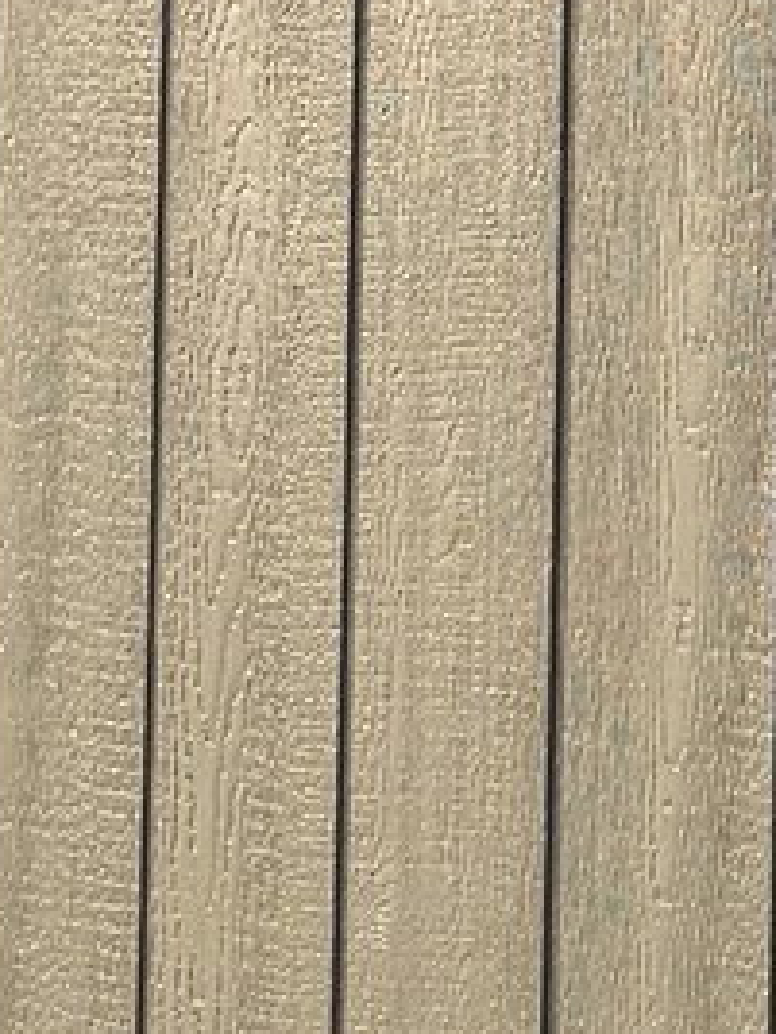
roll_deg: +1.4
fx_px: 5709
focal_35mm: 191
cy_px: 17
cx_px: 691
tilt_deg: +3.6
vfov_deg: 10.3
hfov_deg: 7.8
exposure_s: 1/2525
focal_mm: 6.76
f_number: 1.78
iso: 80
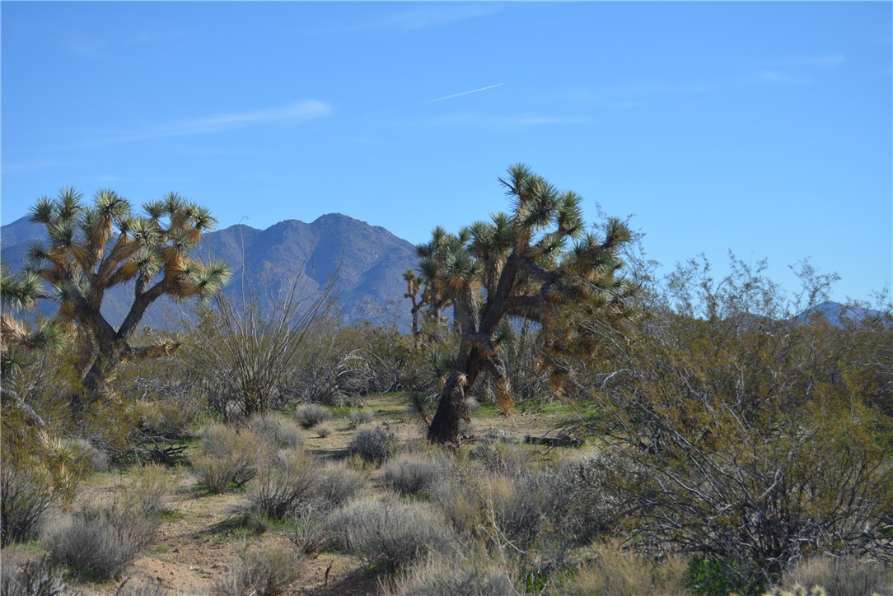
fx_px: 2047
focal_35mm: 82
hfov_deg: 24.6
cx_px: 446
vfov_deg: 16.6
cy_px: 298
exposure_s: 1/1600
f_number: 6.3
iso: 400
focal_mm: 55
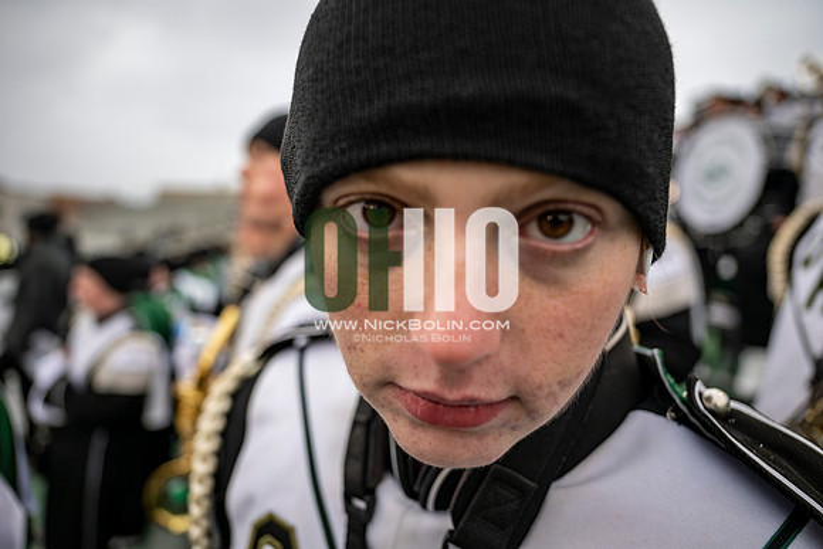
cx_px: 412
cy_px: 274
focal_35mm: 24
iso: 160
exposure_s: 1/500
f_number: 2.8
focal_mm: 24
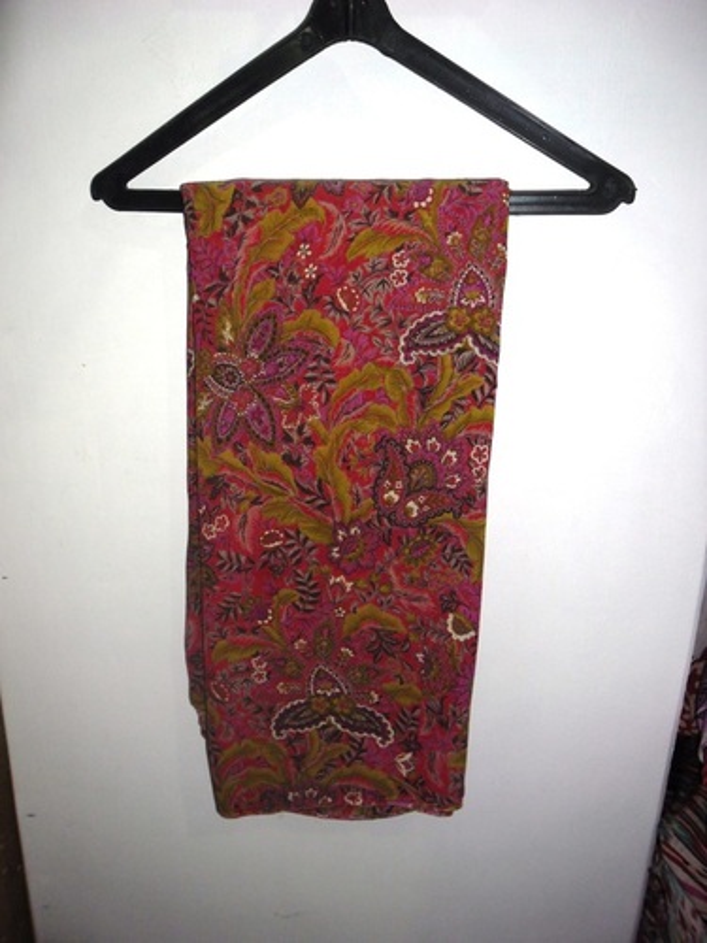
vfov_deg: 65.3
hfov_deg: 51.4
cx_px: 354
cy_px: 472
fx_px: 735
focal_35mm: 27
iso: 80
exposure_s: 1/45
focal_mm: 4.9
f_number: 3.5
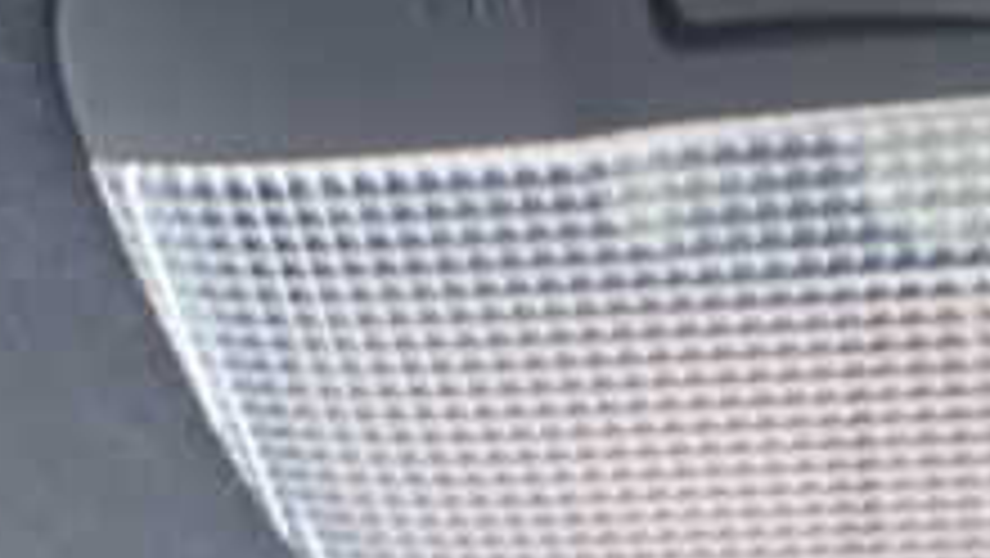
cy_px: 284
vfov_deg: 13.6
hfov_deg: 23.6
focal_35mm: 89
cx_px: 774
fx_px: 2337
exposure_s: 1/25
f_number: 2.3
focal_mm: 5.4
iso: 1600
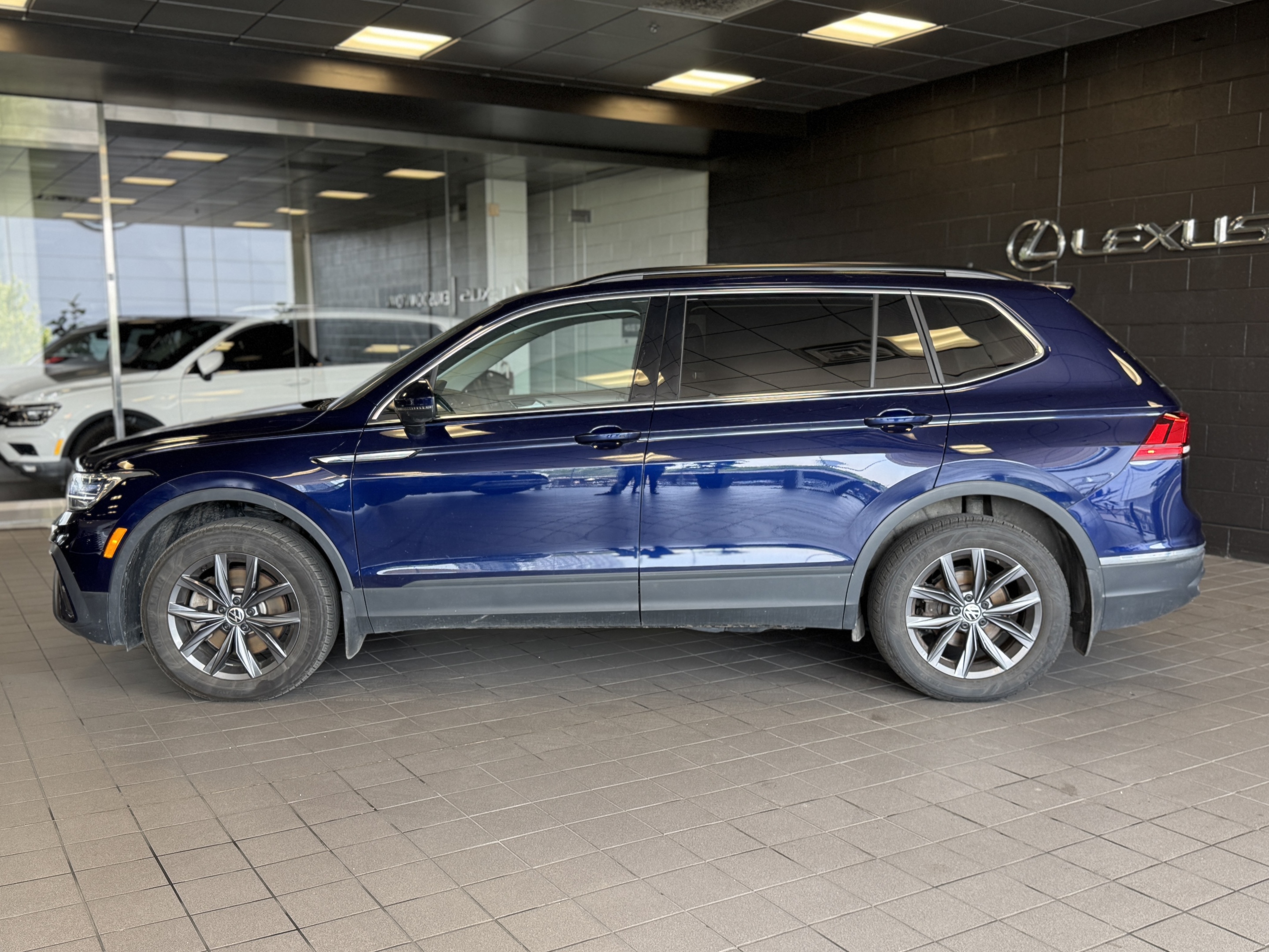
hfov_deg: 71.6
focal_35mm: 24
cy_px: 476
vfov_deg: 56.8
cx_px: 634
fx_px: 880
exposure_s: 1/120
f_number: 1.78
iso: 125
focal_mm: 6.76
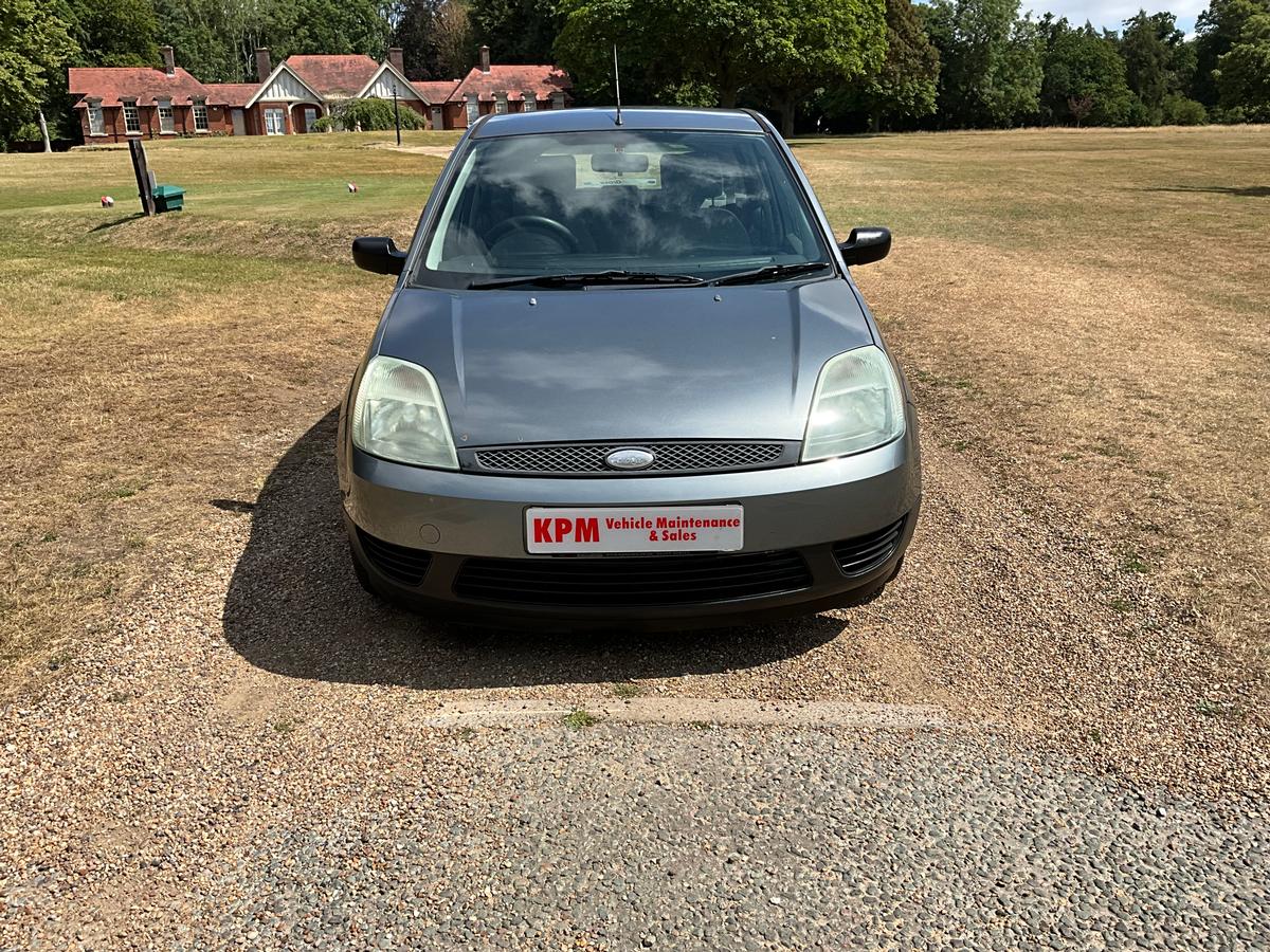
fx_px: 1064
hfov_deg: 61.7
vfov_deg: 48.2
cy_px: 476
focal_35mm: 29
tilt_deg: -16.6
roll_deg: +1.6
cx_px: 635
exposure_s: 1/2141
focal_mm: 3
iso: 25
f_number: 1.8
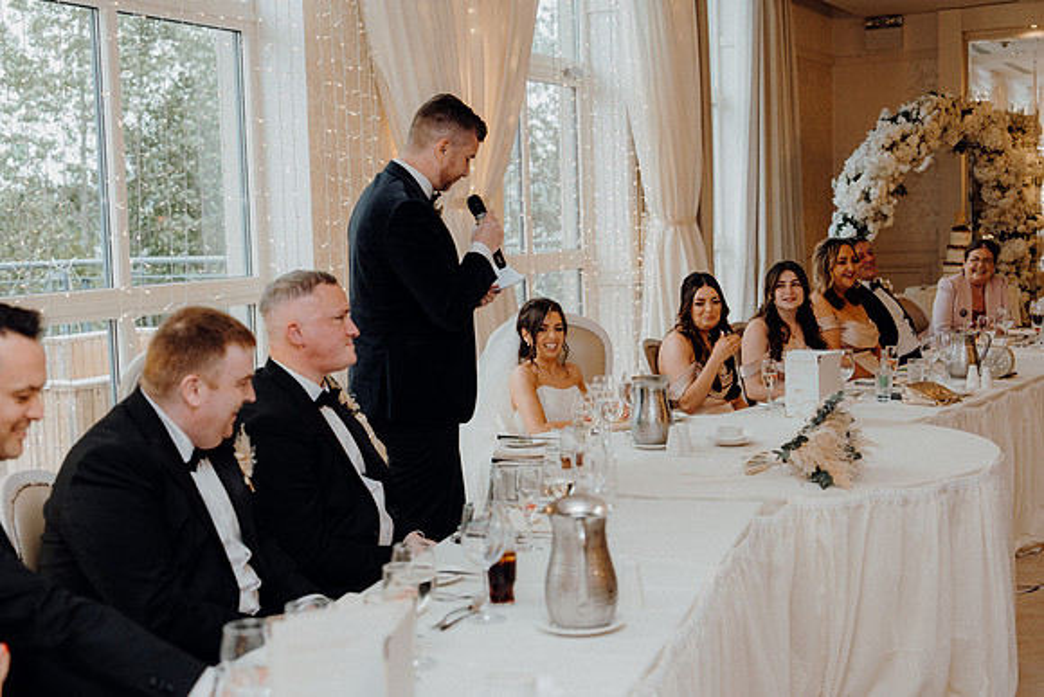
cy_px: 348
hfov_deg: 38.9
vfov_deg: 26.5
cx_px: 522
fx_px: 1479
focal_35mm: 51
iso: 1000
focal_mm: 51
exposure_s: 1/160
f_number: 3.5
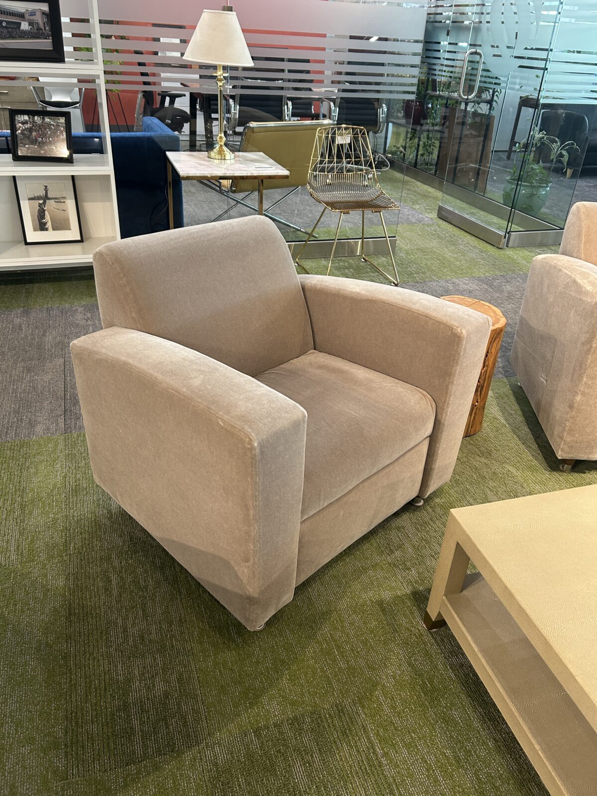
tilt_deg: -31.1
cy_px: 398
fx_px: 598
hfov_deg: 53.1
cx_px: 298
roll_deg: -3.8
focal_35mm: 26
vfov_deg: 67.3
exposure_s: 1/60
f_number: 1.5
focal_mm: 5.7
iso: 160
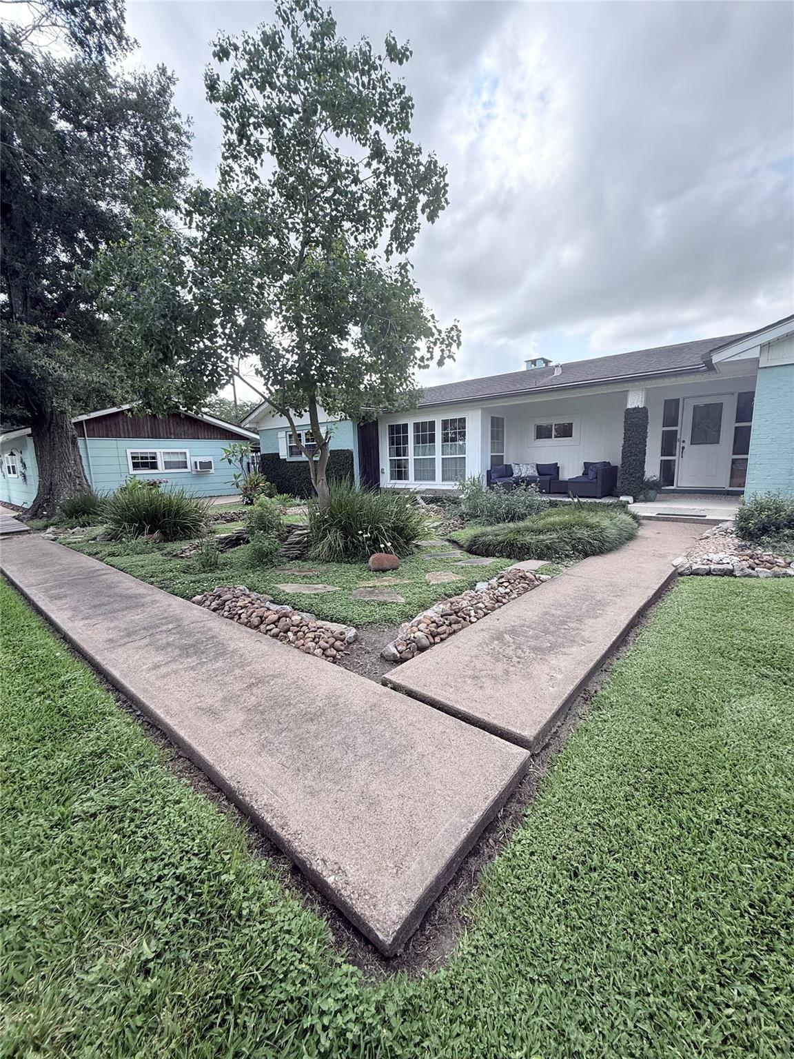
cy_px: 530
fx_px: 428
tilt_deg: -8.1
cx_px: 397
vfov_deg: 102.1
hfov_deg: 85.7
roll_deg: +1.2
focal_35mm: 14
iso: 64
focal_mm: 2.22
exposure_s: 1/742
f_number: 2.2
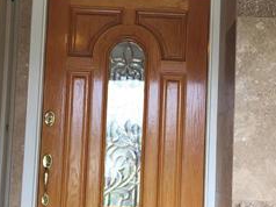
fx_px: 621
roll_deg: -1.6
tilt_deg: +5.7
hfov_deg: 25.0
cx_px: 173
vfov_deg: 18.9
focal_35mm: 78
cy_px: 99
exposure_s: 1/120
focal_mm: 4.15
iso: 32
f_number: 2.2
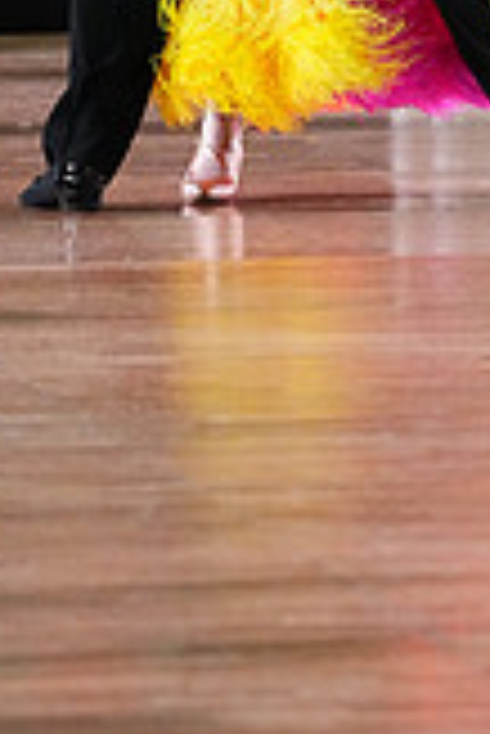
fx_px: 14464
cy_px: -297
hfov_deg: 1.9
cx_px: 335
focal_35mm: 710
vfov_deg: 2.9
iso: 6400
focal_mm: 200
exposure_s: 1/400
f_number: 4
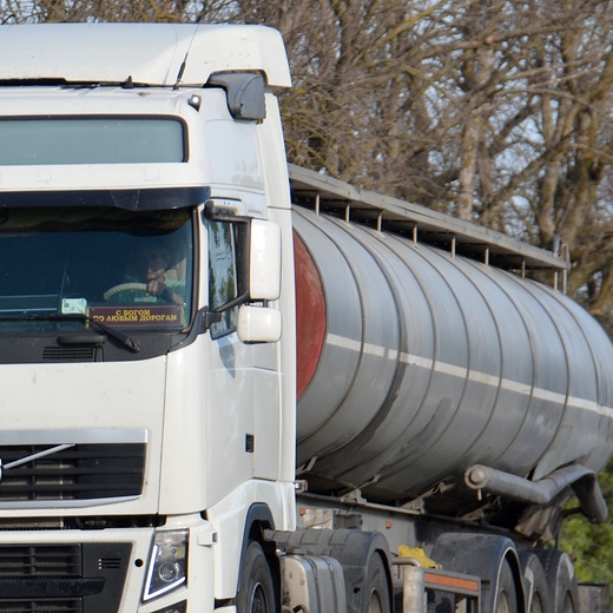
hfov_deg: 3.2
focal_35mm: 544
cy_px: 317
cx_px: 126
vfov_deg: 3.2
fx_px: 10899
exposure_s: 1/1000
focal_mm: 185
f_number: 6
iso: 400
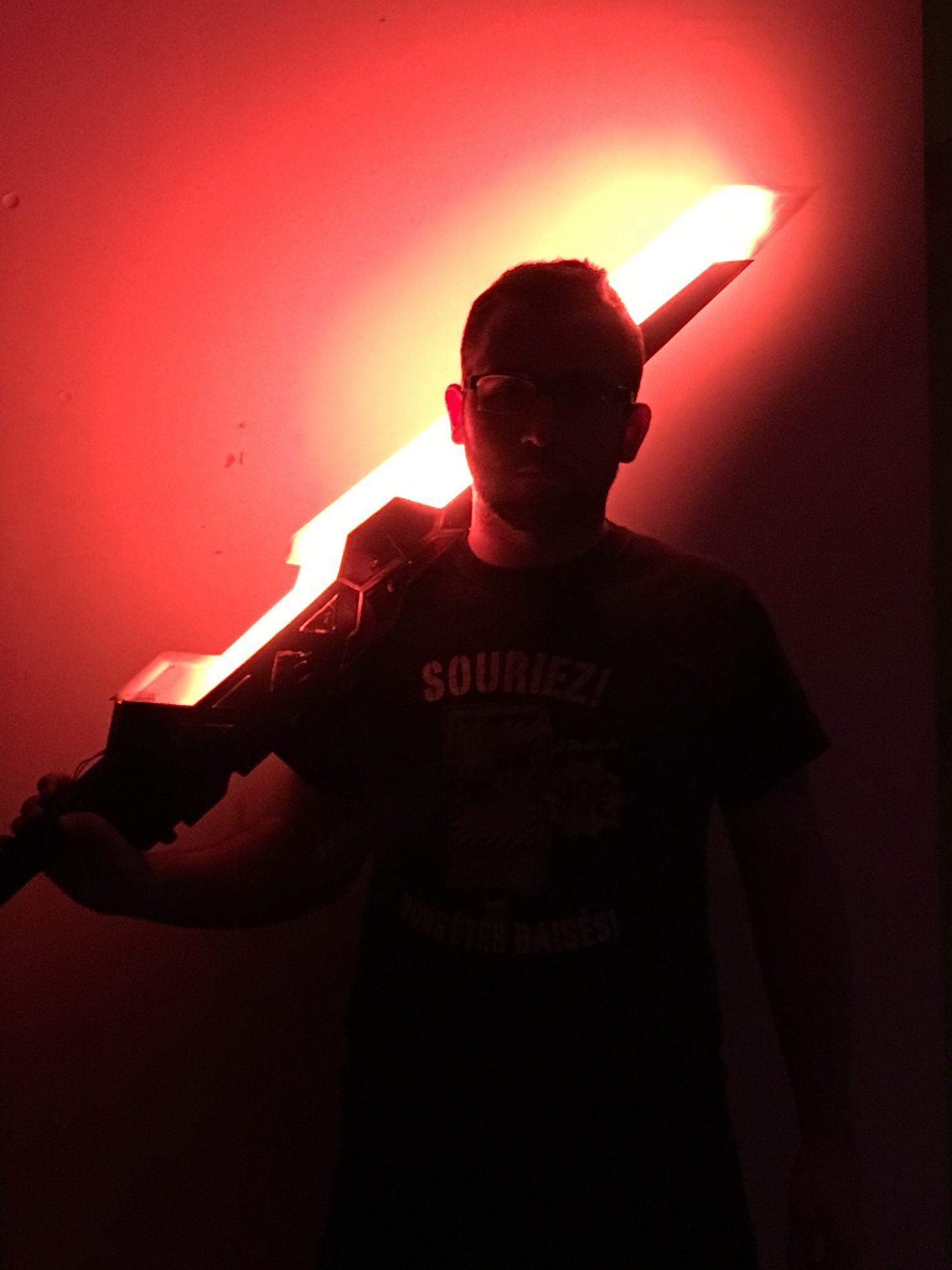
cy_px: 635
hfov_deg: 48.2
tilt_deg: +0.4
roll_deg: +2.1
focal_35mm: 29
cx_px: 476
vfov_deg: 61.7
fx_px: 1064
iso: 400
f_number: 2.2
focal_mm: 4.15
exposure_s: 1/17
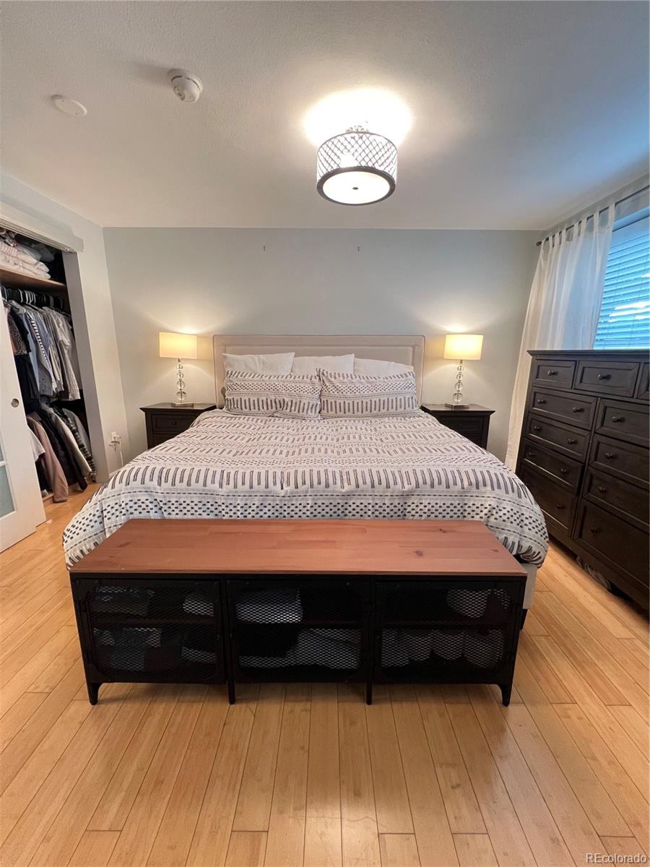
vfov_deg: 106.2
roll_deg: -0.4
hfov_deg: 89.9
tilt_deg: -12.1
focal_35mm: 13
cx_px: 325
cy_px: 434
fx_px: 325
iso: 250
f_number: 1.8
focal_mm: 1.57
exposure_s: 1/60
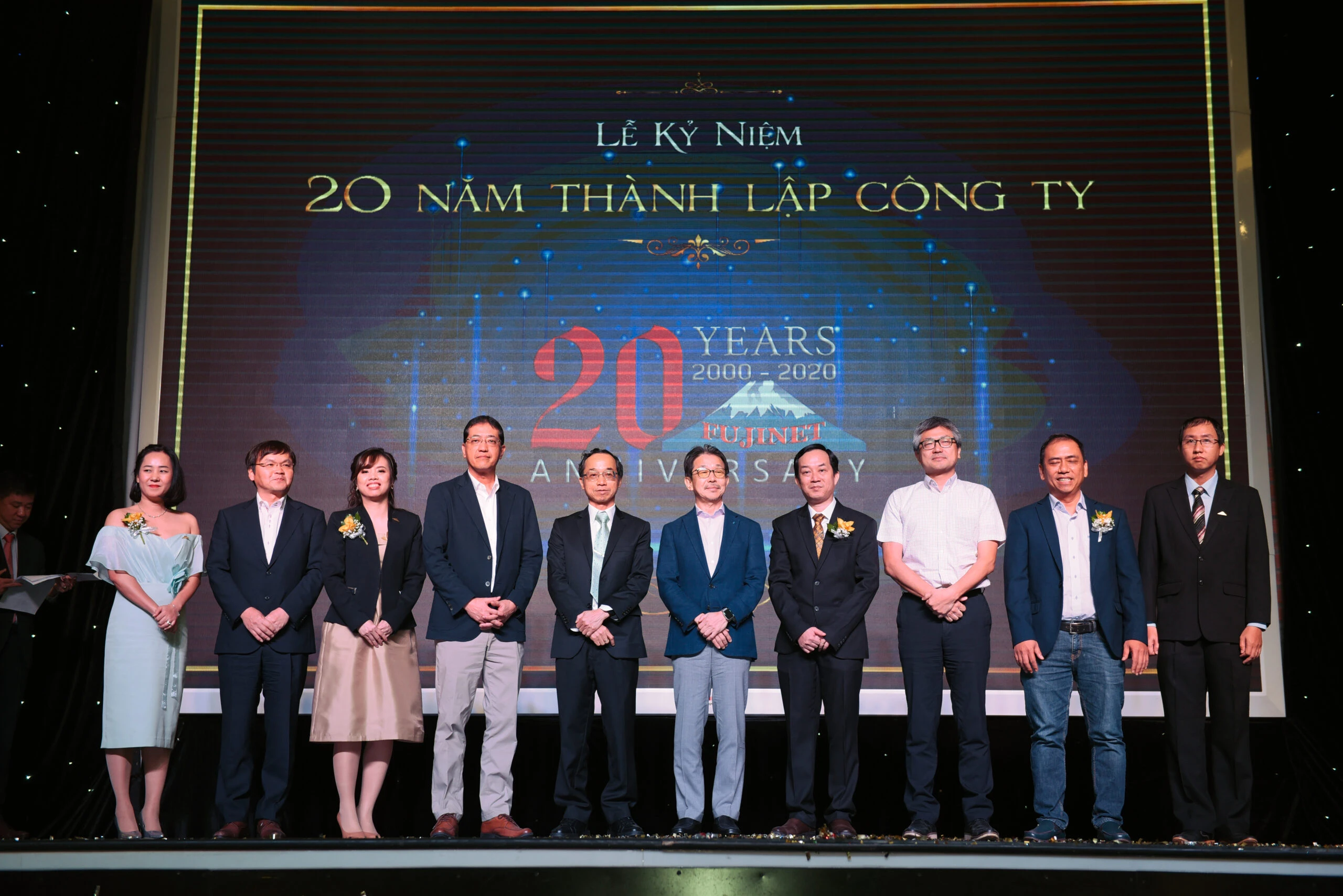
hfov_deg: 39.6
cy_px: 448
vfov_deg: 27.0
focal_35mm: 50
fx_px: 1866
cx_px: 672
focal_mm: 50
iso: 640
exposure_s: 1/320
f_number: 4
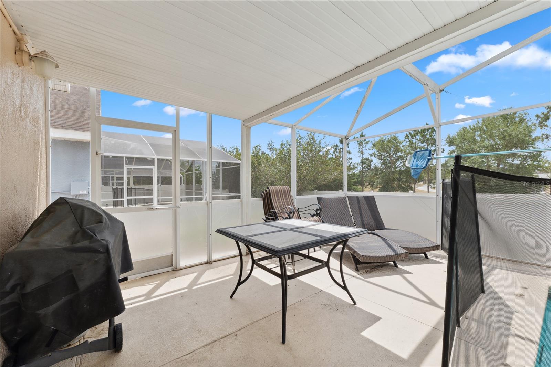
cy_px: 184
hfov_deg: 104.3
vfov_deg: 81.2
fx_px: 214
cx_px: 276
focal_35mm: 14
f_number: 8
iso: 400
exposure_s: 1/320
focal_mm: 14
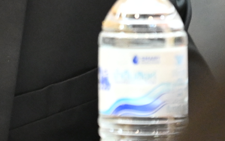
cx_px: -105
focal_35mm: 1506
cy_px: -52
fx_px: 9235
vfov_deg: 0.9
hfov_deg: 1.4
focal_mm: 170
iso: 1600
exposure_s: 1/160
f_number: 2.8
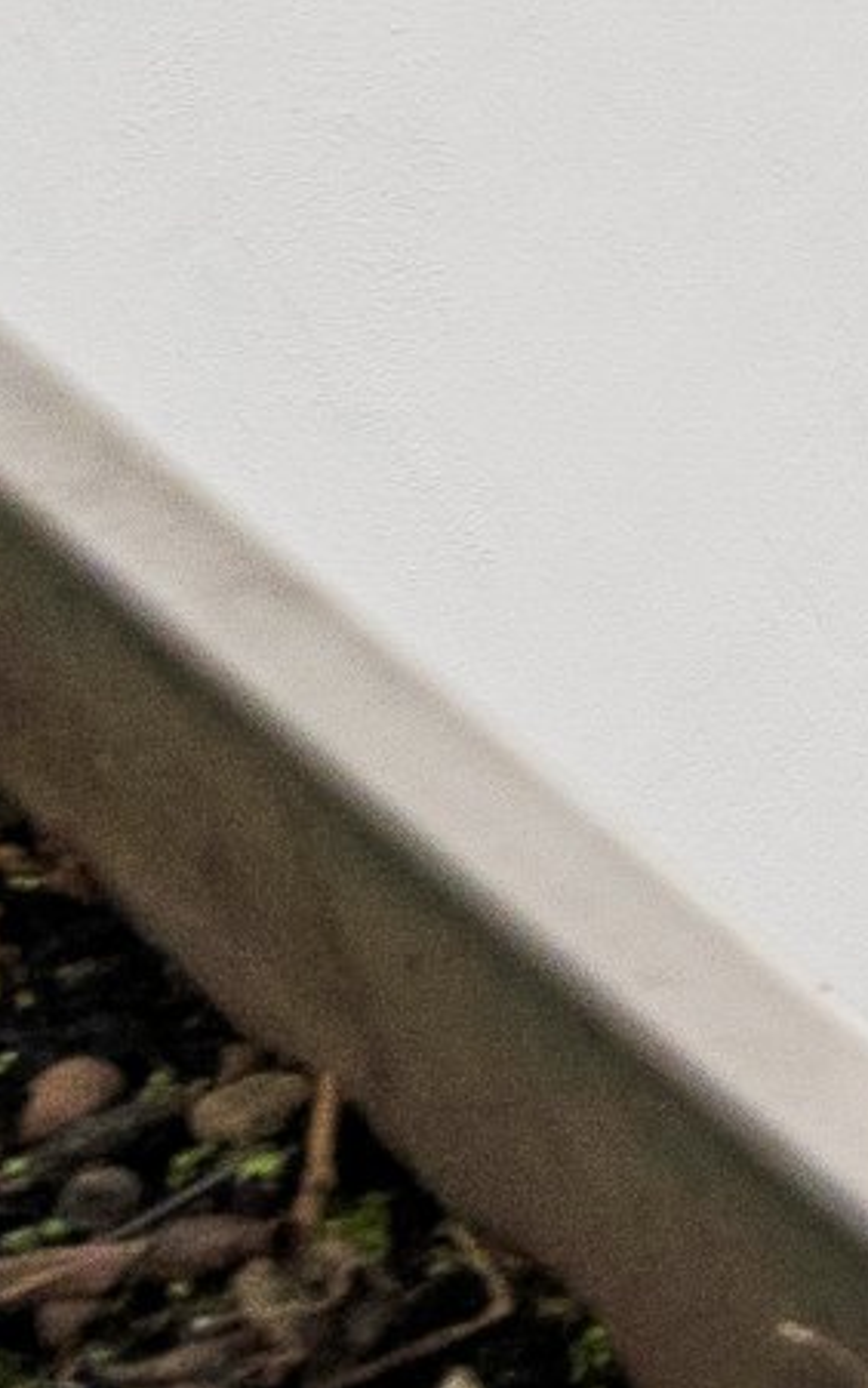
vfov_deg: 12.9
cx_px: 4343
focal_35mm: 159
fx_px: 6005
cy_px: -203
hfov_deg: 5.8
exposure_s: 1/250
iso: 400
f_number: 7.1
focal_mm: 15.6
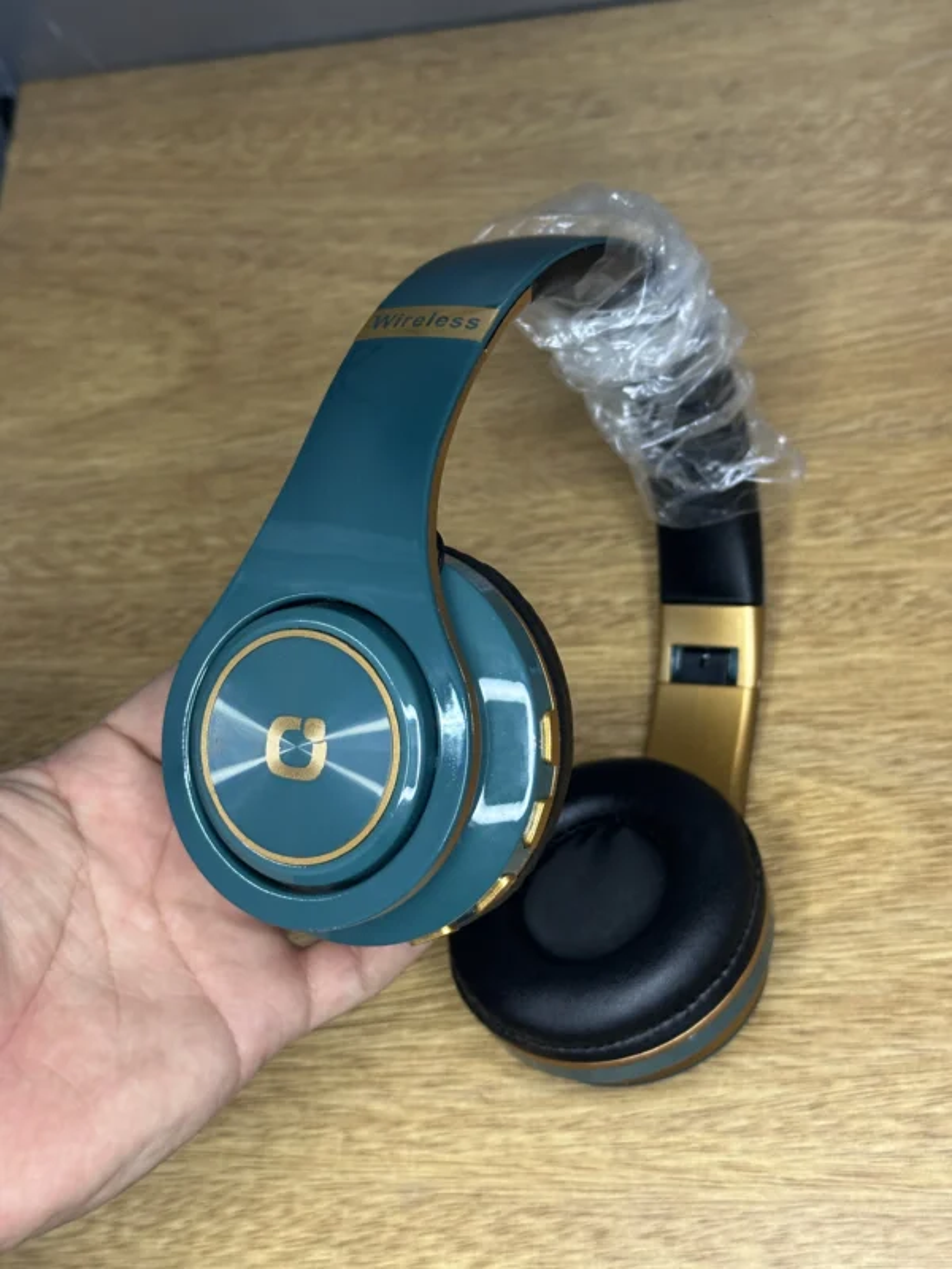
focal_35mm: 48
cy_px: 634
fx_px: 1760
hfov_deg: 30.3
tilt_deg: -59.6
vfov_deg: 39.7
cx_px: 476
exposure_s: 1/33
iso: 200
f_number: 1.78
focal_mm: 6.86
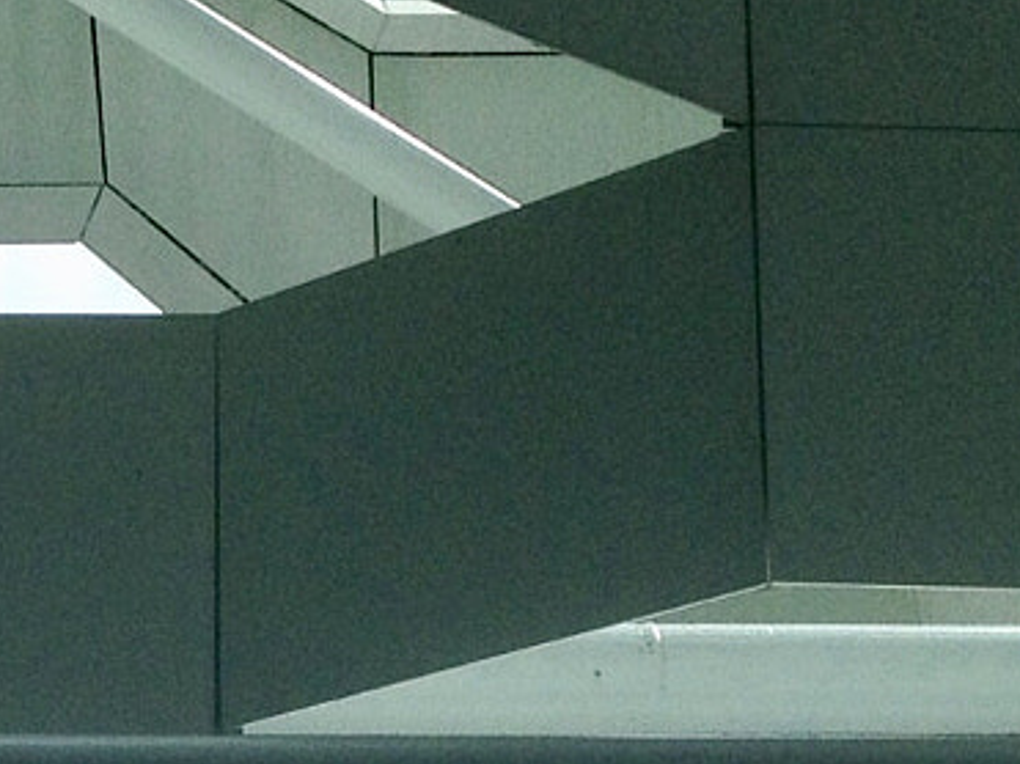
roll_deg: -1.3
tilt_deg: +14.6
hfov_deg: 12.8
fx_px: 4448
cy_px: 721
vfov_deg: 9.8
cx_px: -132
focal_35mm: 151
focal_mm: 4.28
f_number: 2.4
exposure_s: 1/613
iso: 50
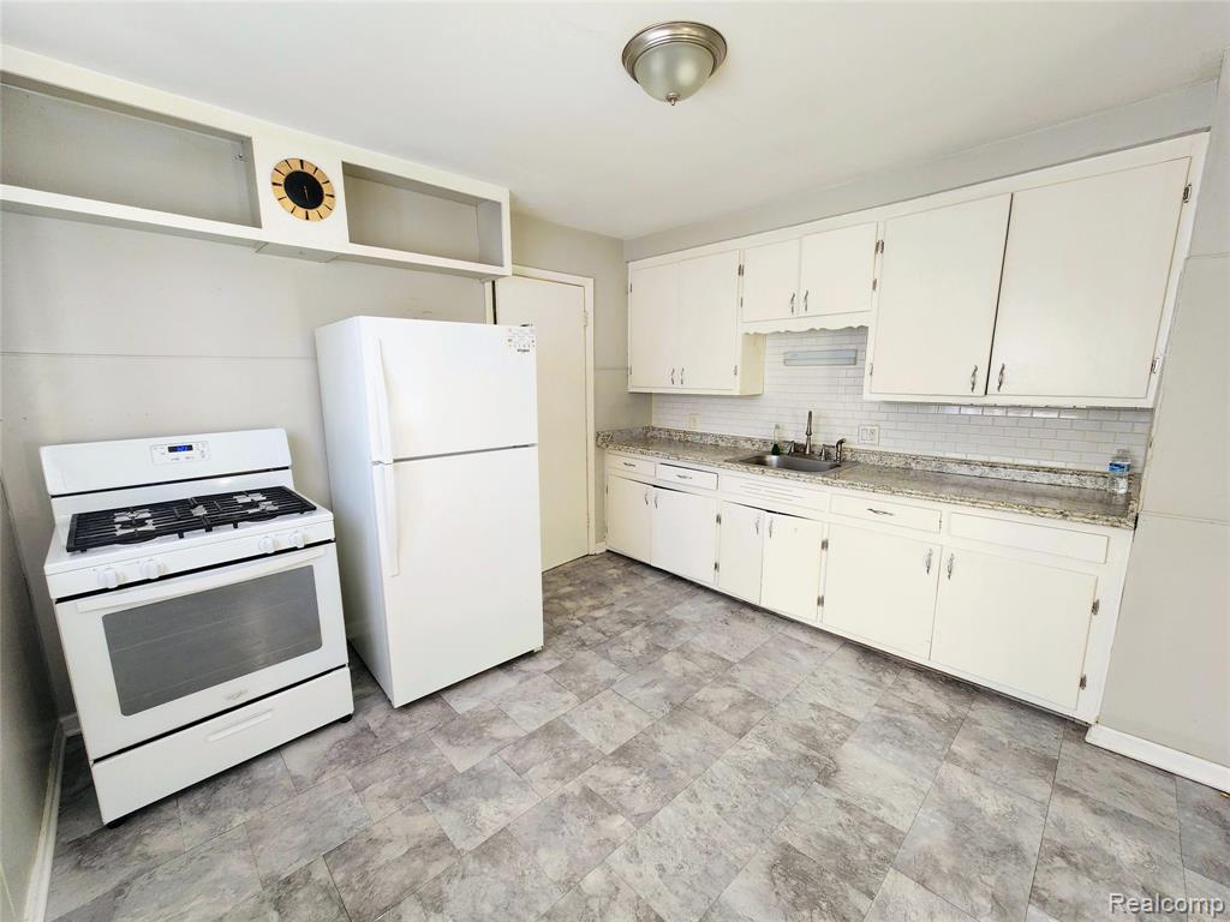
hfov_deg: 106.2
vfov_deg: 89.9
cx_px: 615
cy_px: 461
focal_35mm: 13
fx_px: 462
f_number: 2.2
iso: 160
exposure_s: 1/60.2
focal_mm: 2.2
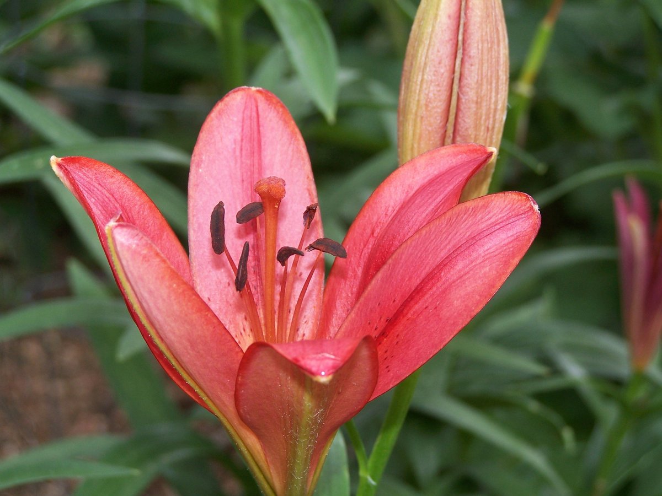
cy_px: 248
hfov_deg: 16.8
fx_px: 2238
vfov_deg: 12.7
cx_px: 331
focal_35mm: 117
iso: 80
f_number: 3.2
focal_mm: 19.4
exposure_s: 1/100
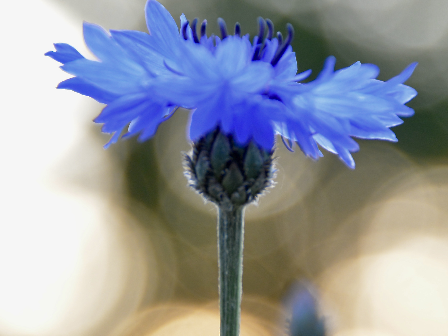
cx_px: 220
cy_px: 239
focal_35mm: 537
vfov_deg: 2.8
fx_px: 6949
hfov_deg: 3.7
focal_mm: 140
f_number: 5.6
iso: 800
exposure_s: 1/160
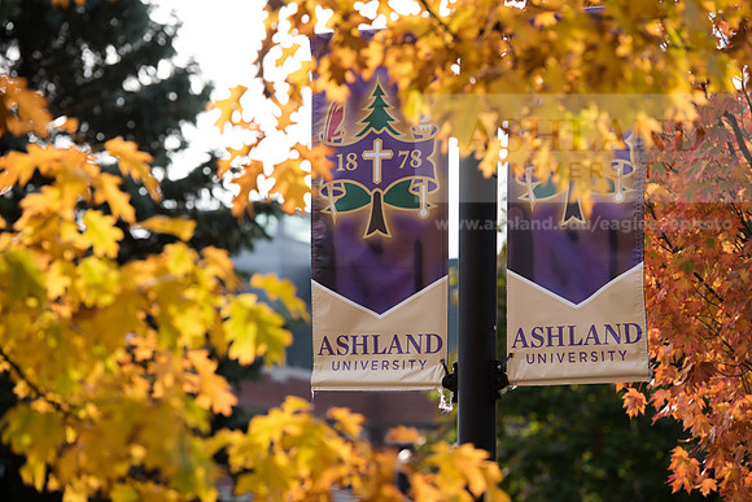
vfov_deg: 9.2
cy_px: 251
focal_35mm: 150
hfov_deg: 13.7
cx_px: 376
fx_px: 3134
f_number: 5
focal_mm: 150
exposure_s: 1/640
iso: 320
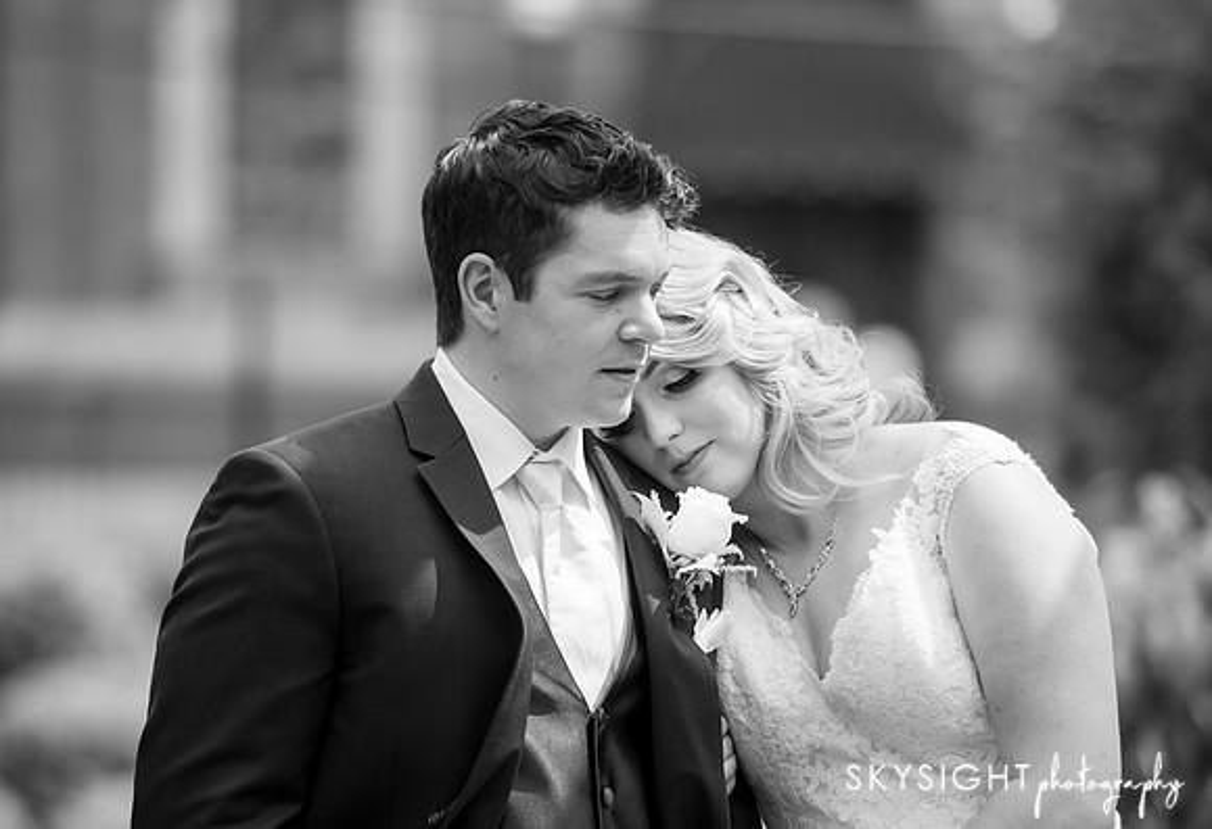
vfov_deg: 6.3
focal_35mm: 221
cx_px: 654
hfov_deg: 9.2
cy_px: 442
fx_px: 7518
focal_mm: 200
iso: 500
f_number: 2.8
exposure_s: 1/4000
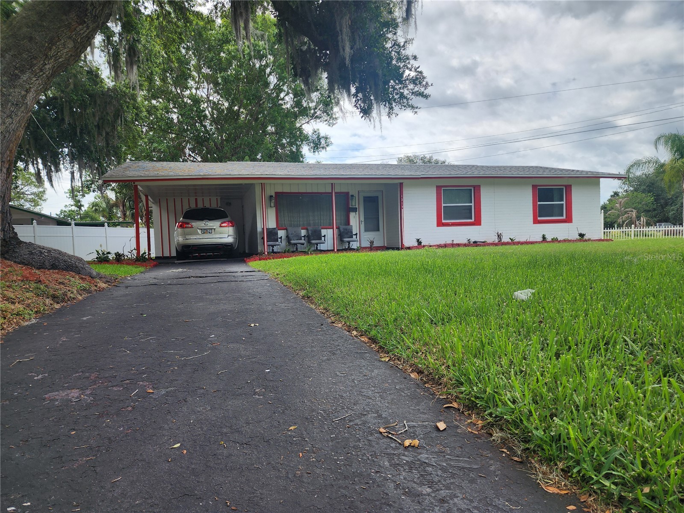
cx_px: 342
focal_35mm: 23
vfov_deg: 58.9
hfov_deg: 73.9
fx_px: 454
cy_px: 256
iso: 12
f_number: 1.8
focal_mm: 6.4
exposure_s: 1/636
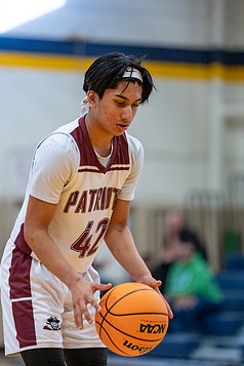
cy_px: 179
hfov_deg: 5.8
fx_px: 2409
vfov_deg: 8.7
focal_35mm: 237
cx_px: 113
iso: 5000
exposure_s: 1/1000
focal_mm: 188
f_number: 2.8
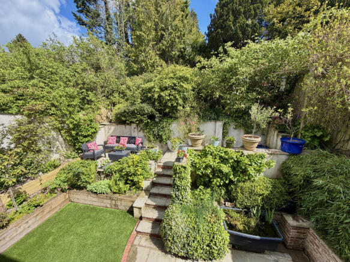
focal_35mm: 14
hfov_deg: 102.1
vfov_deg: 85.7
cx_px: 175
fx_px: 142
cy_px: 131
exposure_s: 1/590
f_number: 2.2
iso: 40
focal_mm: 2.22
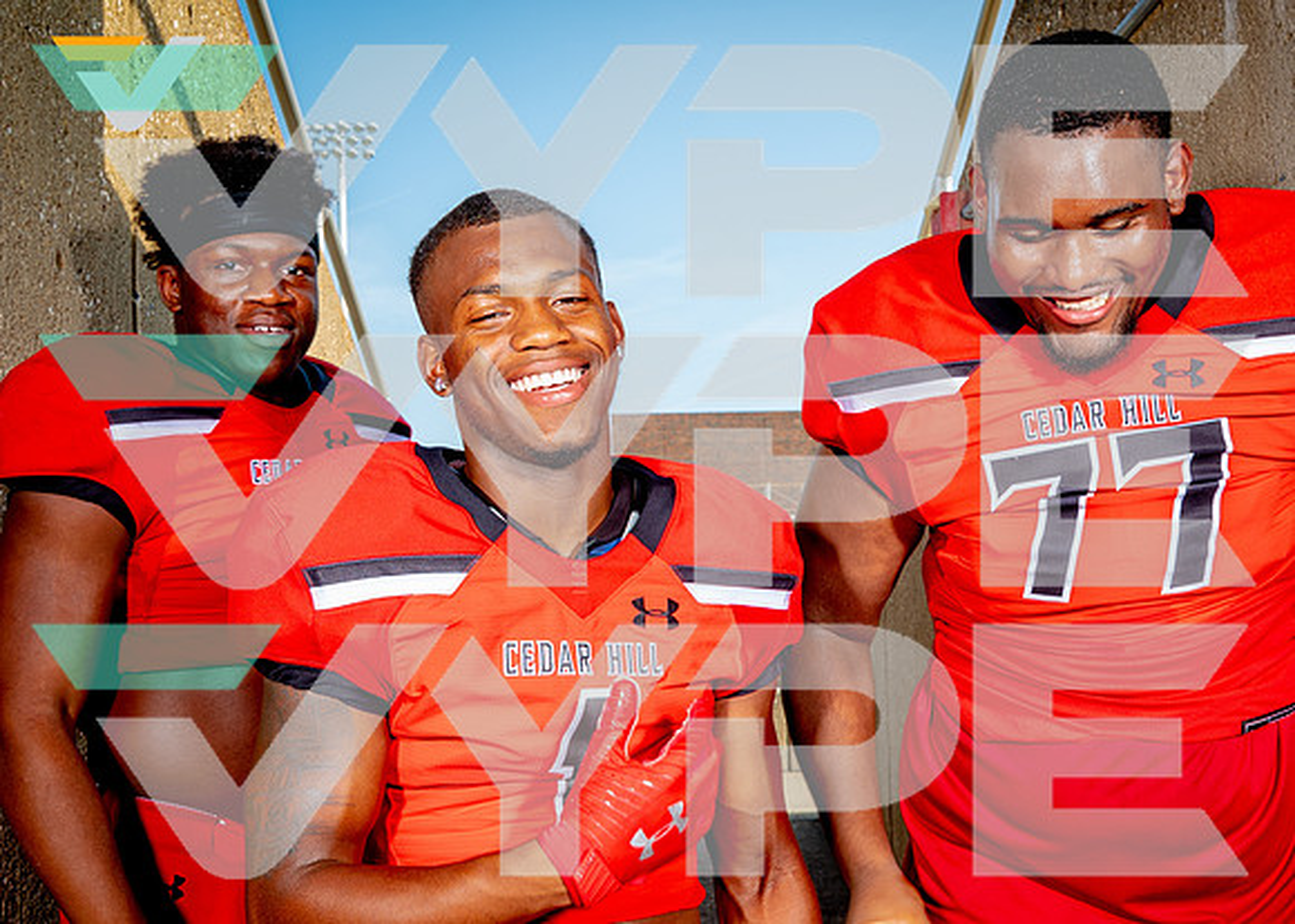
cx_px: 759
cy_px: 568
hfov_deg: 48.9
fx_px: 1417
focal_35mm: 39
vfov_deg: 35.9
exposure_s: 1/125
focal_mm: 24
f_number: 8
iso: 200
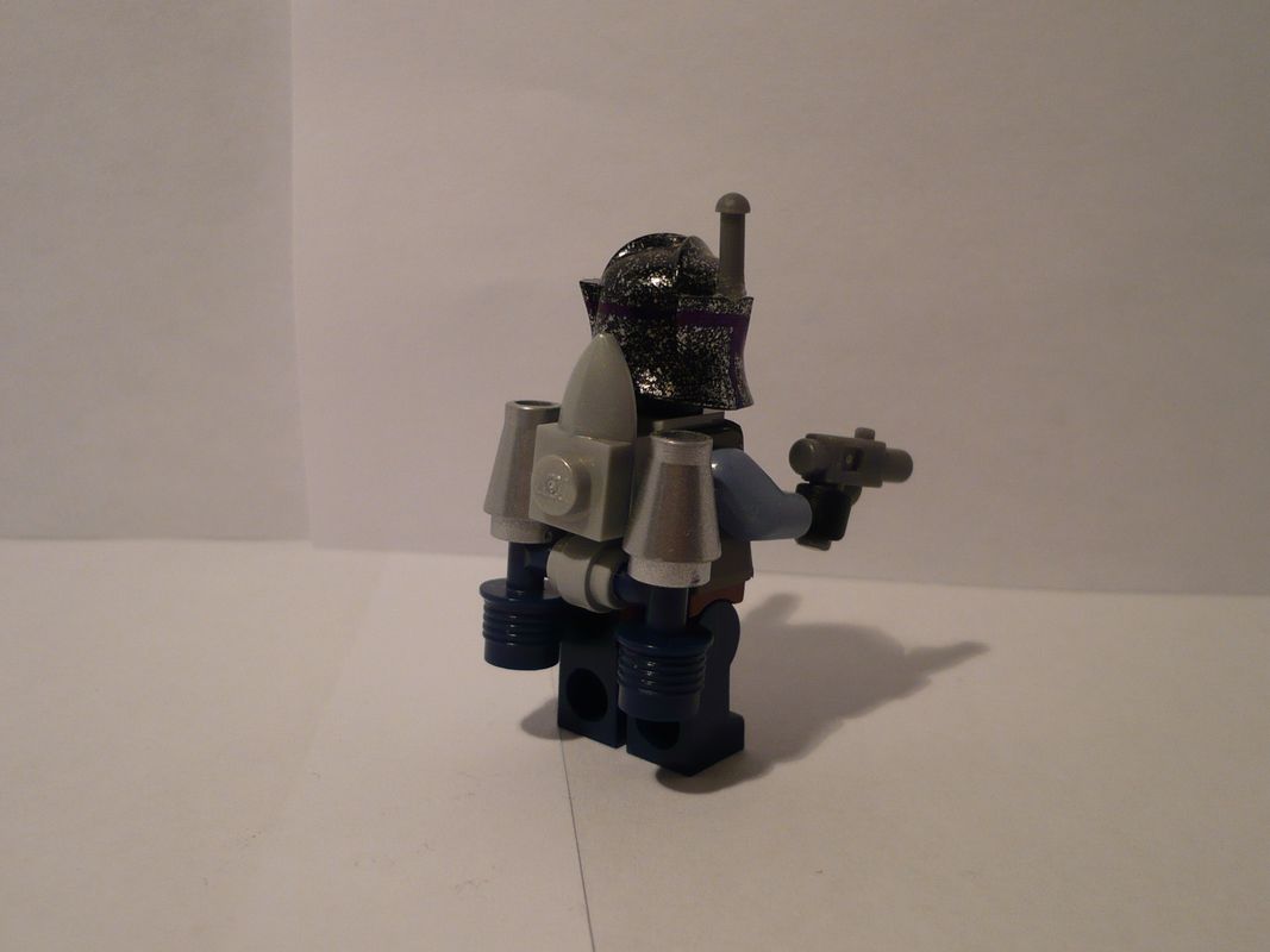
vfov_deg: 34.3
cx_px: 635
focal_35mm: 42
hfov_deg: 44.8
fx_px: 1541
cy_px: 476
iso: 100
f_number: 2.8
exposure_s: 1/30
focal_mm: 5.8
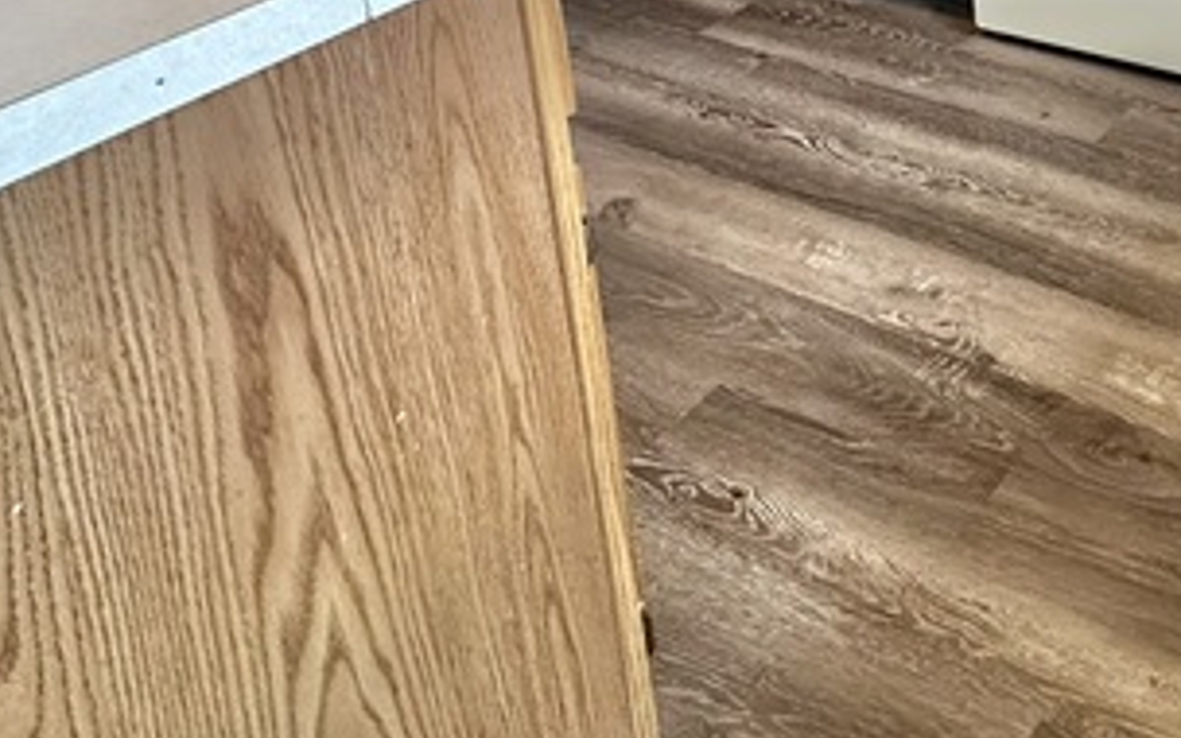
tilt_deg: -11.4
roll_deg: +1.0
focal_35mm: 39
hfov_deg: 40.7
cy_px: -369
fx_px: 1255
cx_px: 1294
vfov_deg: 25.0
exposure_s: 1/60
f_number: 2.2
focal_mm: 2.22
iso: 200
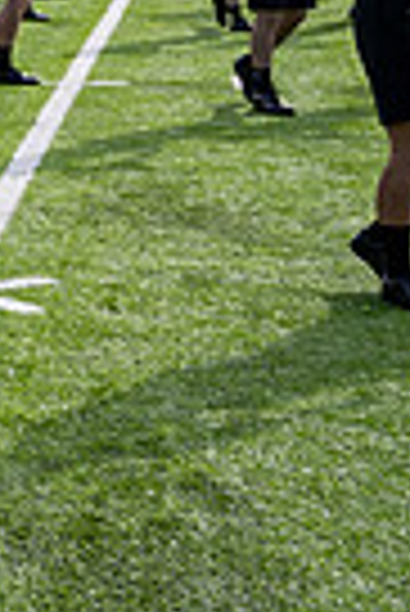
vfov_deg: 15.8
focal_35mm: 128
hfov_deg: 8.9
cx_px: -779
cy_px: 65
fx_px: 2181
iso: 80
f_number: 4.5
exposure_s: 1/250
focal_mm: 30
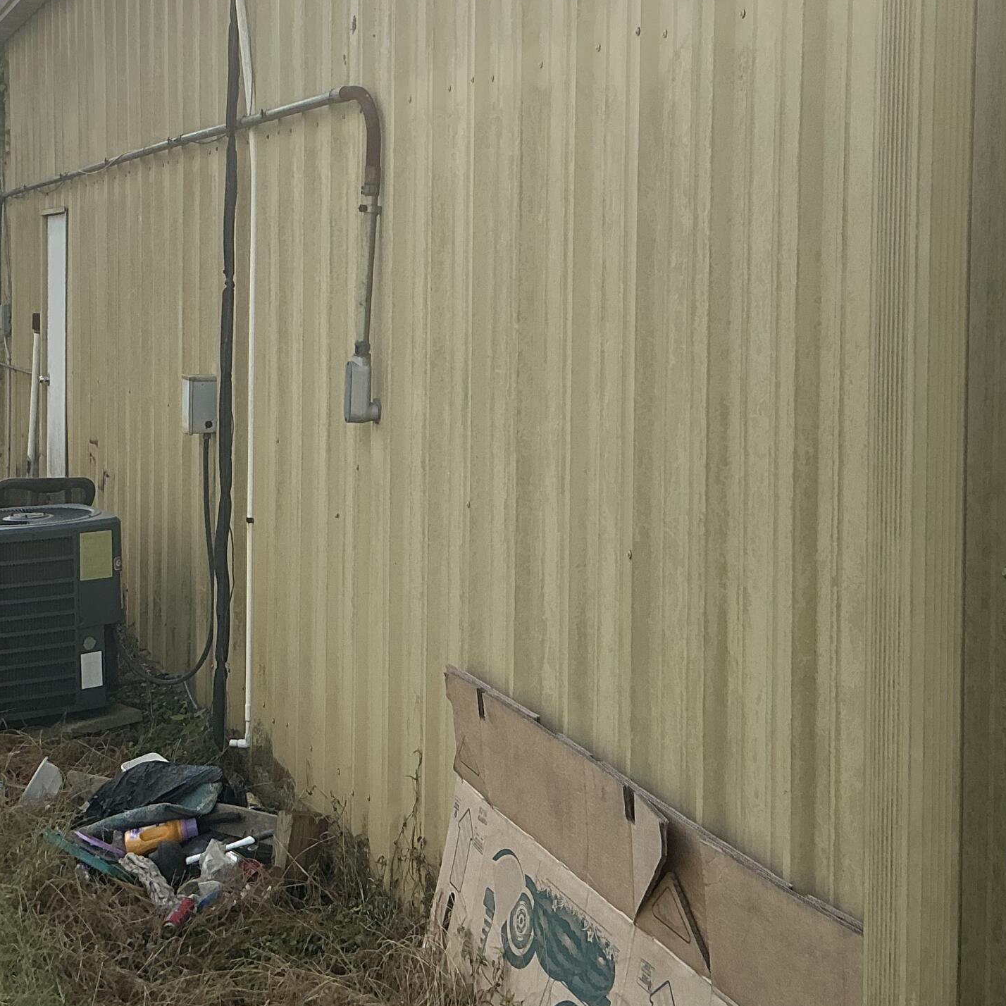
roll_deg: -0.6
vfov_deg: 32.5
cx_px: 457
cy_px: 321
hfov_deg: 32.8
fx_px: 1710
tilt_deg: -1.4
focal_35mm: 52
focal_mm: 3
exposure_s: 1/1311
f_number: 1.8
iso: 25
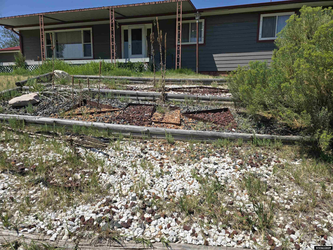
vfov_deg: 58.9
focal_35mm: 23
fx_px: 221
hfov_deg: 73.9
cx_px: 166
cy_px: 125
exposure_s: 1/1090
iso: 12
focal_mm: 6.3
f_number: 1.7
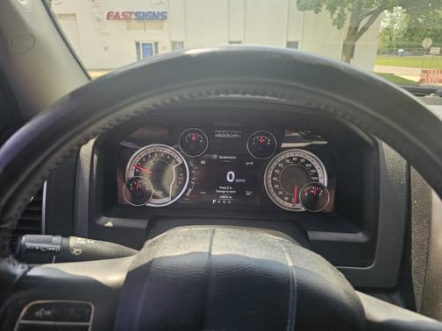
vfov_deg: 58.9
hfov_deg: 73.9
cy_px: 166
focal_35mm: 23
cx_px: 221
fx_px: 294
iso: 20
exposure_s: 1/120
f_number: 1.7
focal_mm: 6.3
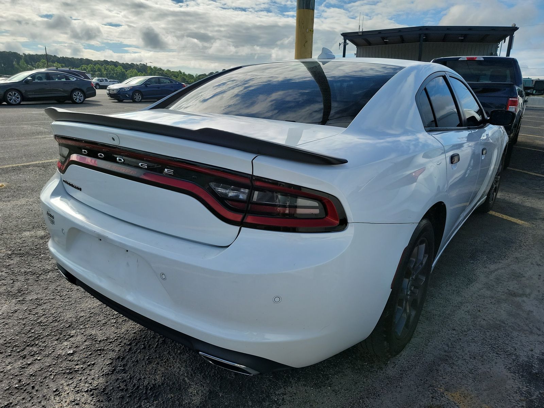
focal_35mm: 24
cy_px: 204
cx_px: 272
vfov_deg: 56.8
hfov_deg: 71.6
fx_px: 377
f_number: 1.8
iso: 50
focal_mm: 6.7
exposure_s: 1/1018
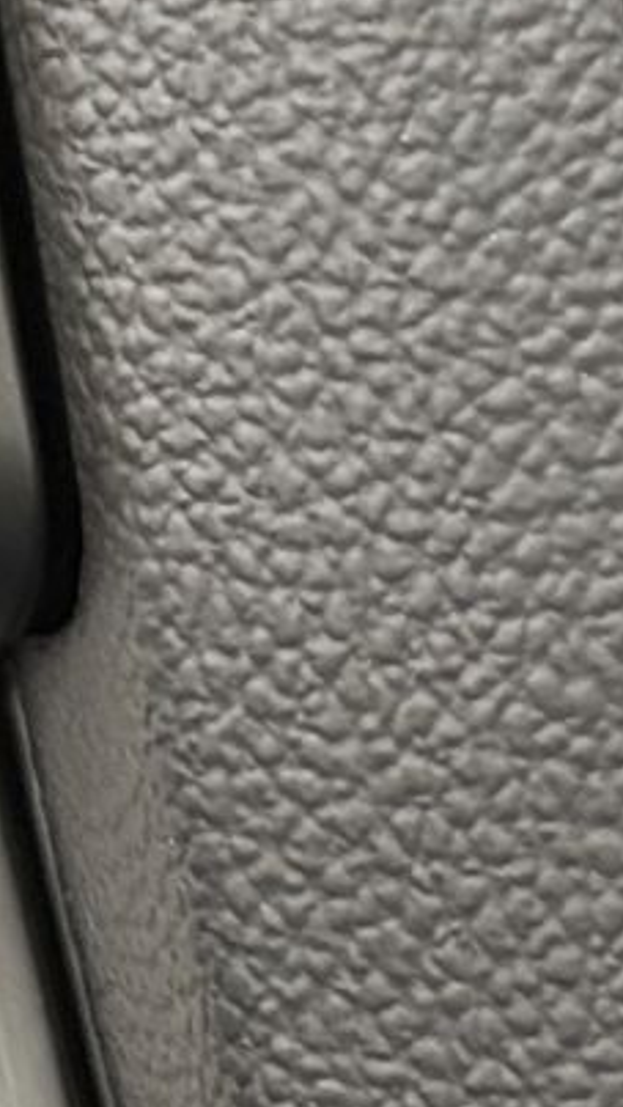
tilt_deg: -25.3
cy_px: -330
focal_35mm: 249
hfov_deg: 4.8
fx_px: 7305
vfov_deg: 8.5
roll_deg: -2.4
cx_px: -576
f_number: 1.78
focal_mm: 6.76
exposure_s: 1/30
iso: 500
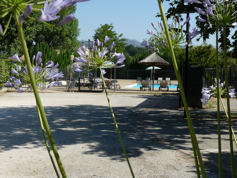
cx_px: 118
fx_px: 404
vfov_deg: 24.8
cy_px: 89
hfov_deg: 32.7
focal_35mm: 59
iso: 100
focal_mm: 10.4
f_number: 5.6
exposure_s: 1/400
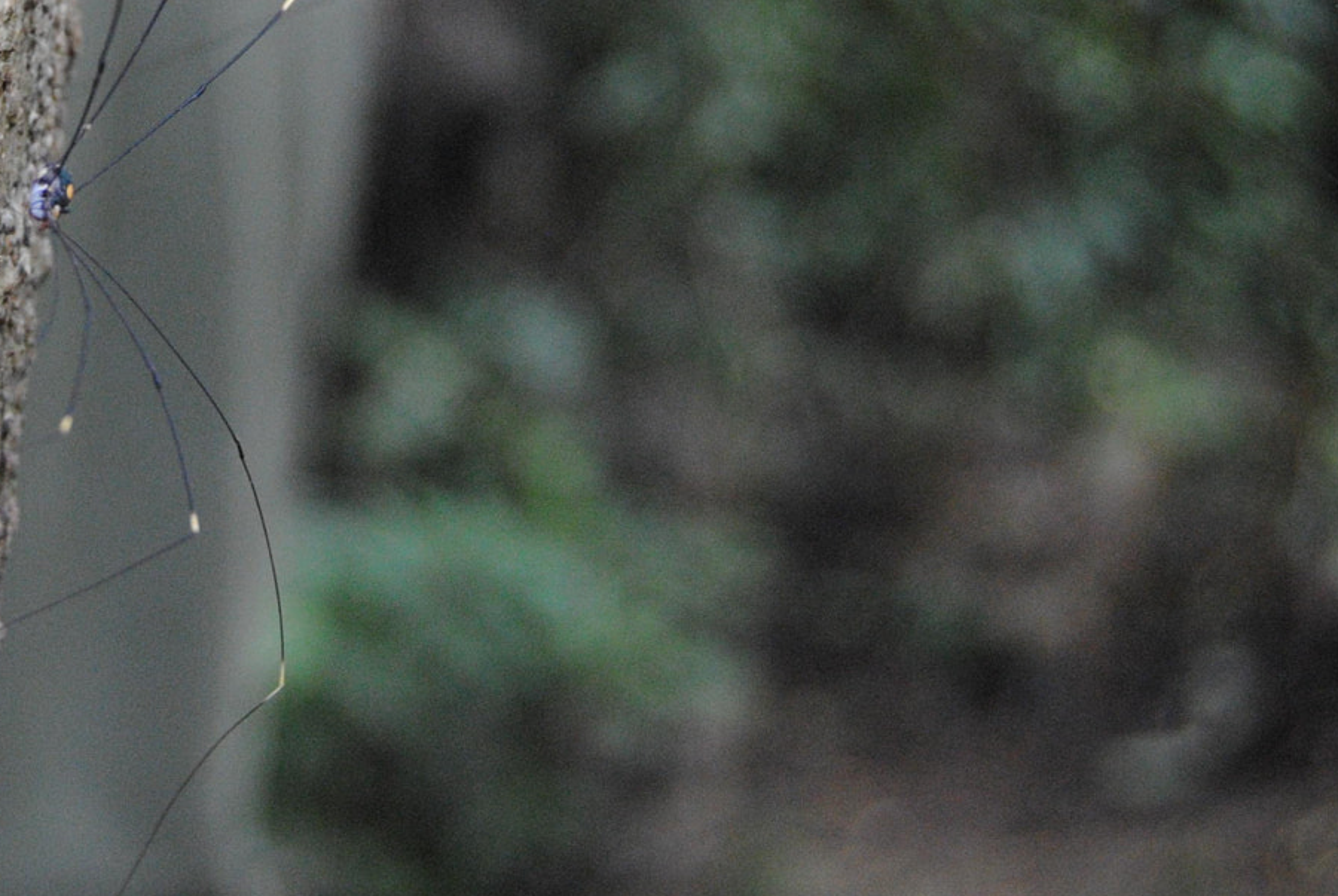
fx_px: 4318
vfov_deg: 11.8
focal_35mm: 116
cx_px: 37
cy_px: 44
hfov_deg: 17.3
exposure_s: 1/50
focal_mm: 34
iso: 800
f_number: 4.5
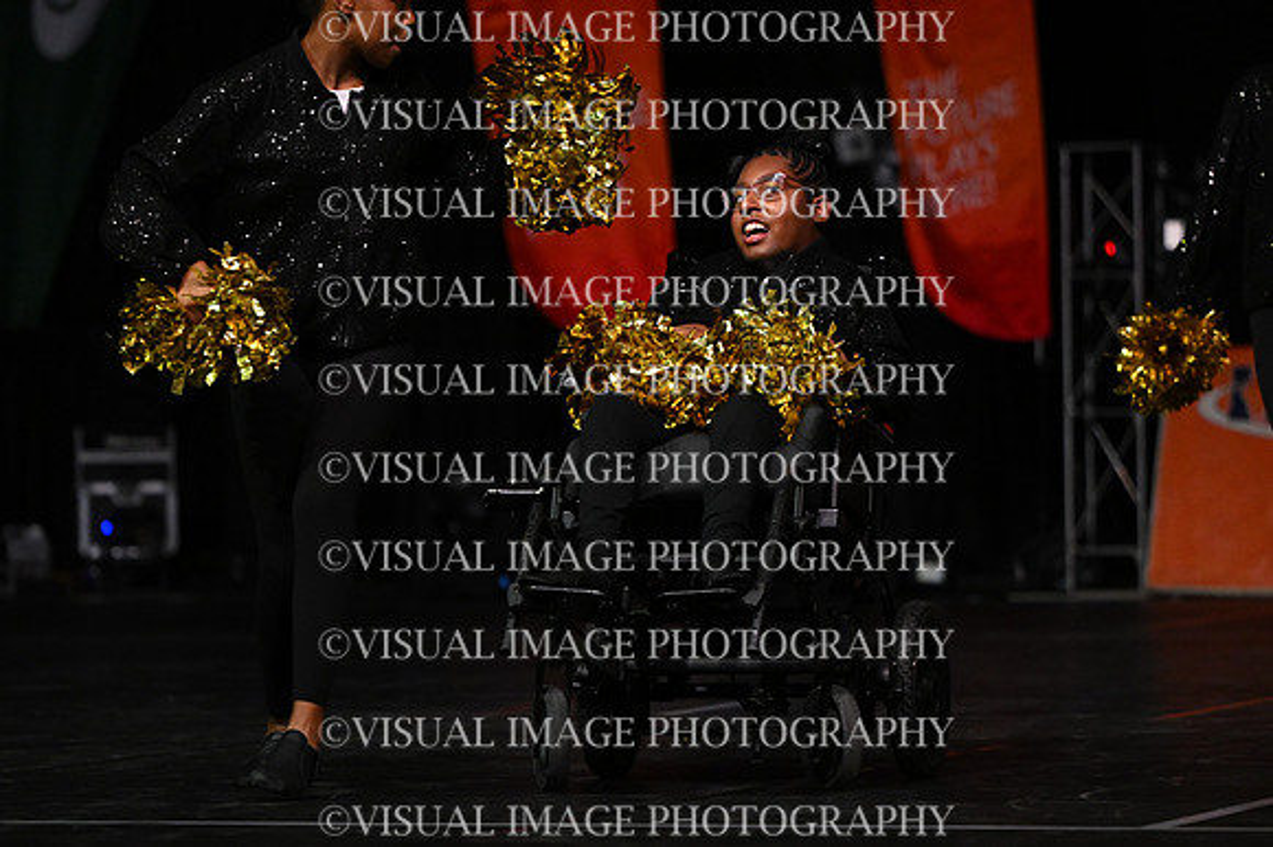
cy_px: 424
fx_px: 7139
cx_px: 636
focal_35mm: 202
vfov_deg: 6.8
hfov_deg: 10.2
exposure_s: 1/1000
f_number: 2.8
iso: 4000
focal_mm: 135
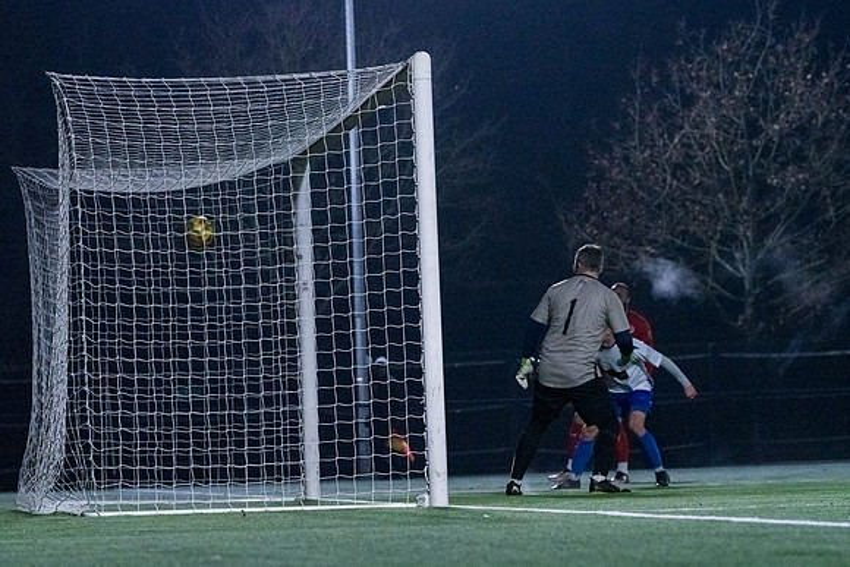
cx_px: 592
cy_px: 246
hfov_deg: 10.9
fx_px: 4438
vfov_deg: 7.3
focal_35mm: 188
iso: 5000
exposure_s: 1/800
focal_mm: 135
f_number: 5
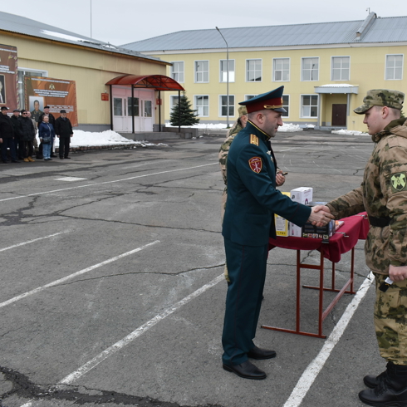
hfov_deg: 42.3
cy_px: 202
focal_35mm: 39
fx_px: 519
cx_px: 270
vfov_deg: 42.8
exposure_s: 1/250
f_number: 8
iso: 160
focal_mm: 20
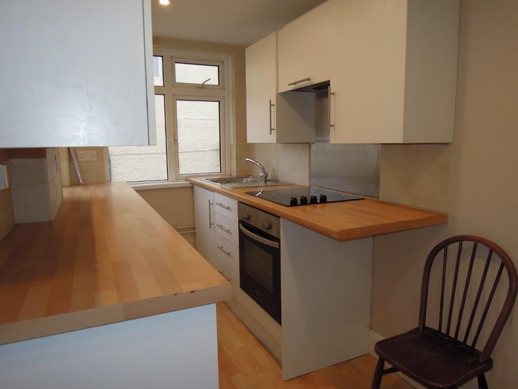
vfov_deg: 56.8
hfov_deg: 71.6
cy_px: 194
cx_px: 259
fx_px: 359
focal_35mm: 24
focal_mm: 4.3
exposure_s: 1/50
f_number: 2.8
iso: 160
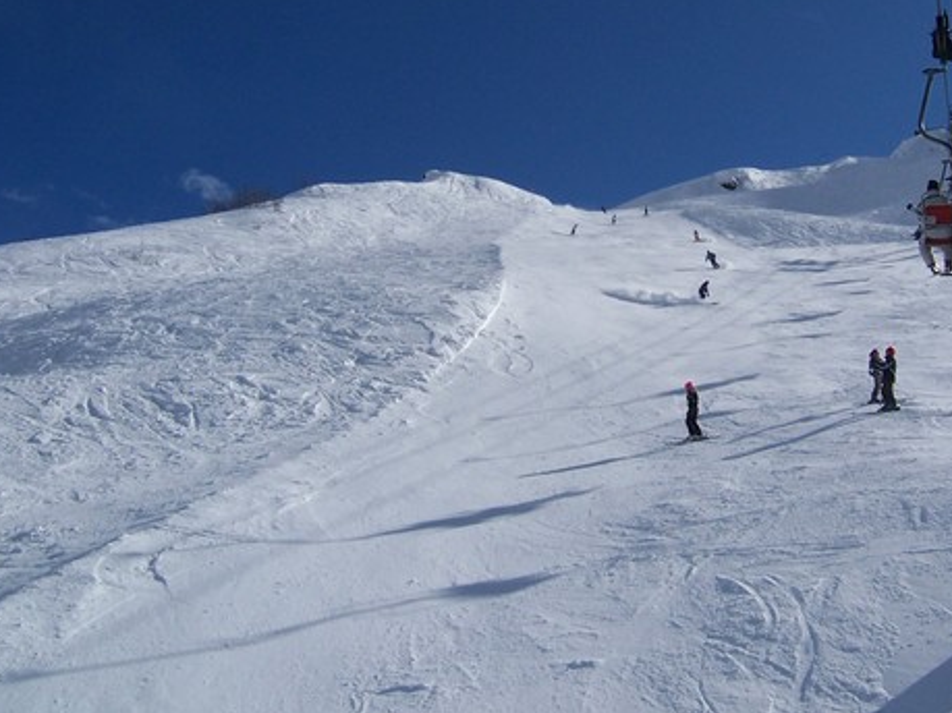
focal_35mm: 46
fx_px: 1265
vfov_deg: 31.2
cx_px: 601
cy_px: 222
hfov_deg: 40.9
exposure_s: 1/1500
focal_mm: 5.5
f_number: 5.6
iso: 80
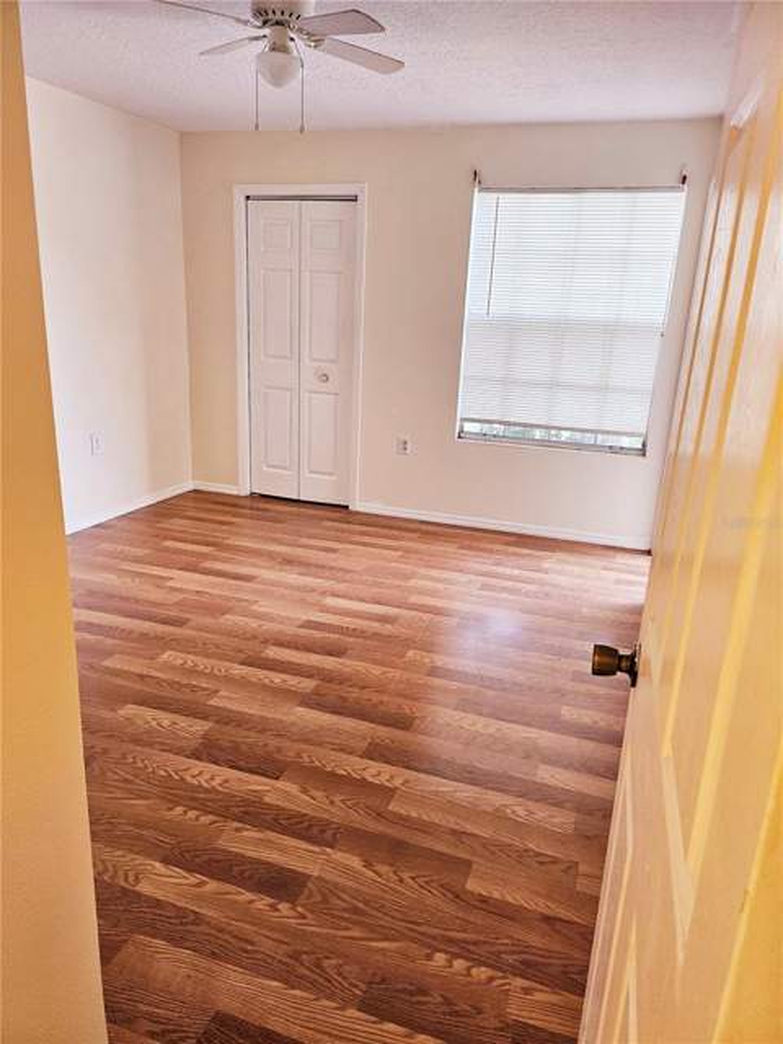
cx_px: 392
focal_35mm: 24
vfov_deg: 71.6
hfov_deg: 56.8
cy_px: 522
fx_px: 724
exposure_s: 1/120
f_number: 1.8
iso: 125
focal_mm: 5
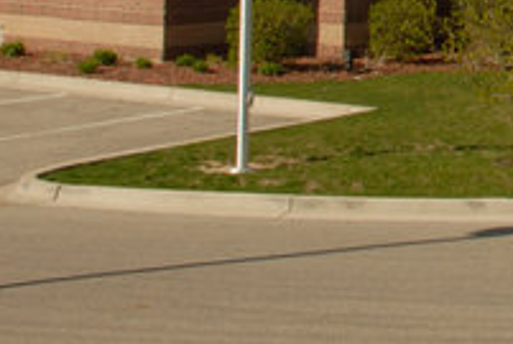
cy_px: -274
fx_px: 2214
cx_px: 817
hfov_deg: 12.4
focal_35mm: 155
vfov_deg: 8.6
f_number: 18
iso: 200
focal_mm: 26
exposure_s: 1/100
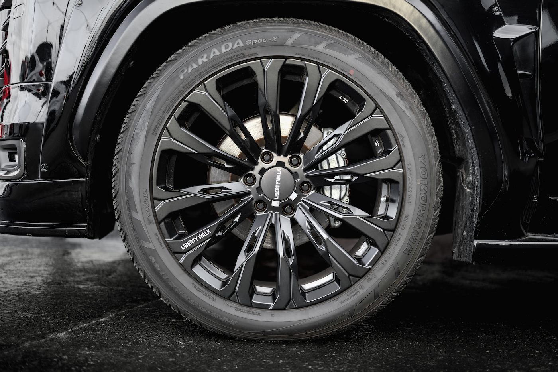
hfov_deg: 39.6
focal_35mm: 50
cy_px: 186
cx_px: 279
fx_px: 775
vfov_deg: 27.0
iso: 160
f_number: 1.8
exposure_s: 1/200
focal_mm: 50
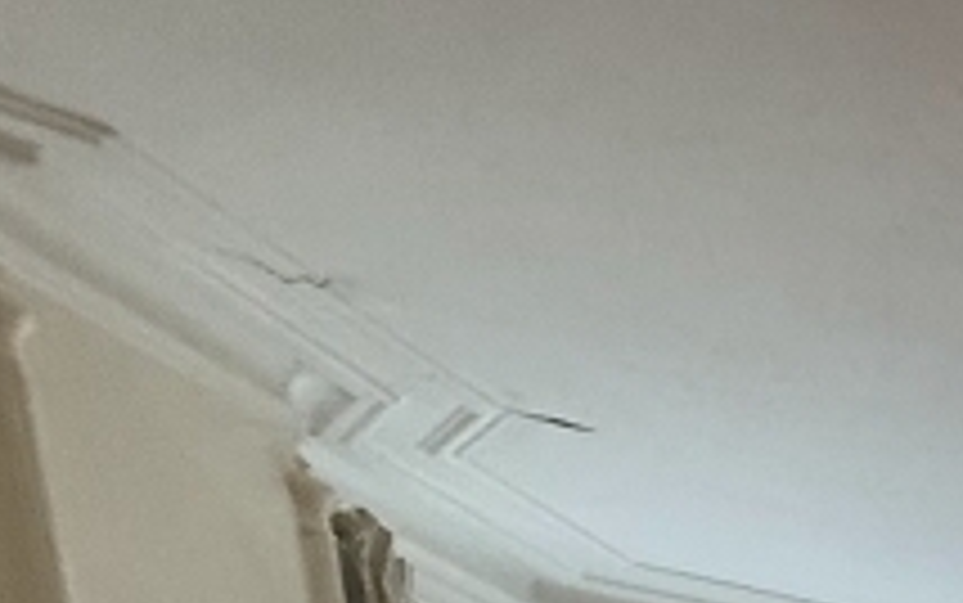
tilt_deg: -13.3
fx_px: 1864
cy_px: 1652
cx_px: 1845
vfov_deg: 12.2
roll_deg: +0.0
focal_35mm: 71
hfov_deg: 19.4
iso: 320
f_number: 2.2
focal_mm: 2.22
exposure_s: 1/99
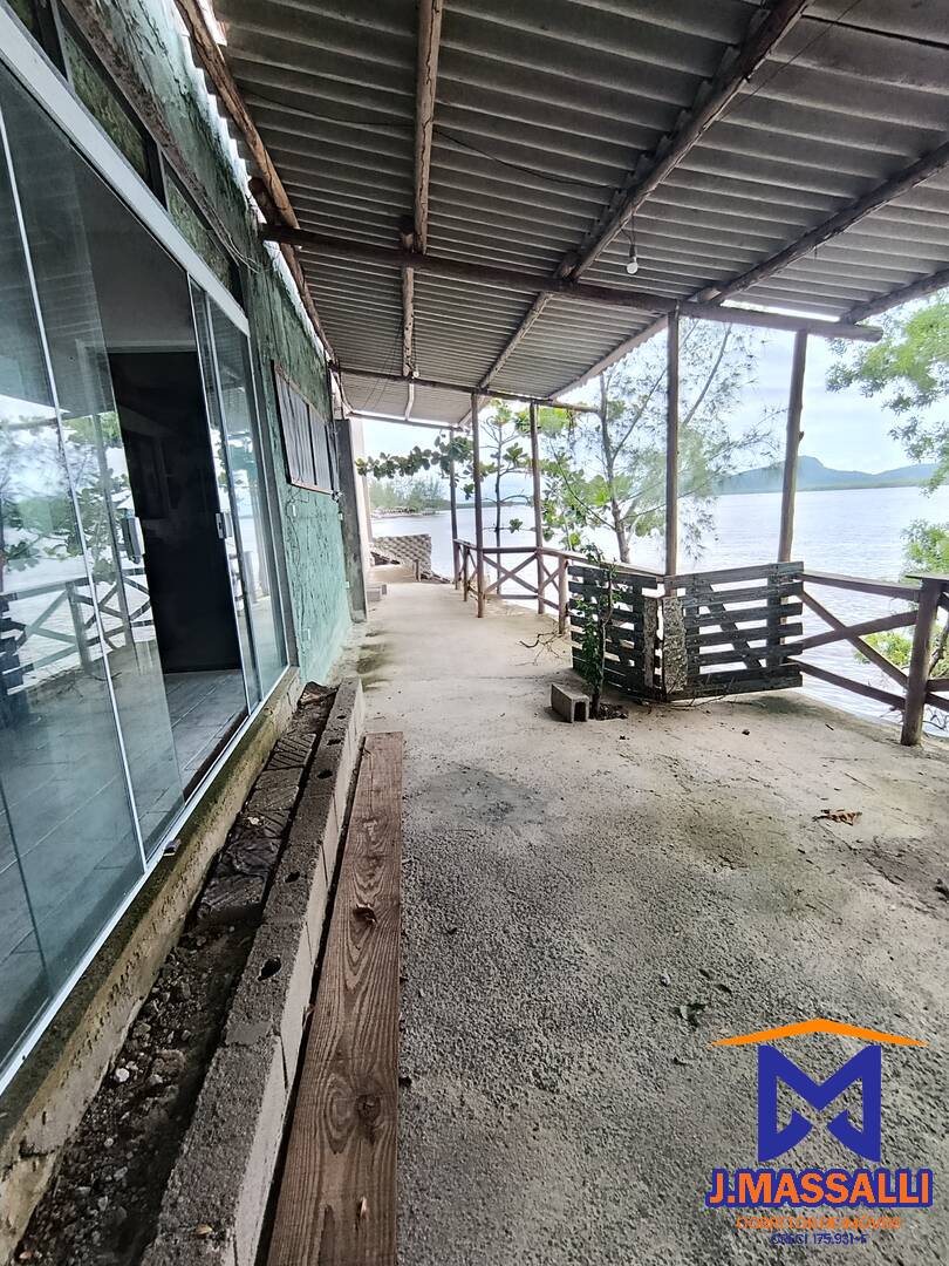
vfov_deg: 98.2
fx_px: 548
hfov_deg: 81.7
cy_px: 633
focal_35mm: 15
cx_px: 474
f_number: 2.2
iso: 56
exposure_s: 1/120
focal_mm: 1.65
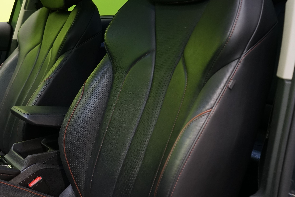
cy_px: 121
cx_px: 55
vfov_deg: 26.9
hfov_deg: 38.0
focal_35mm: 50
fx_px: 410
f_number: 5
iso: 1000
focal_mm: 29
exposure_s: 1/20
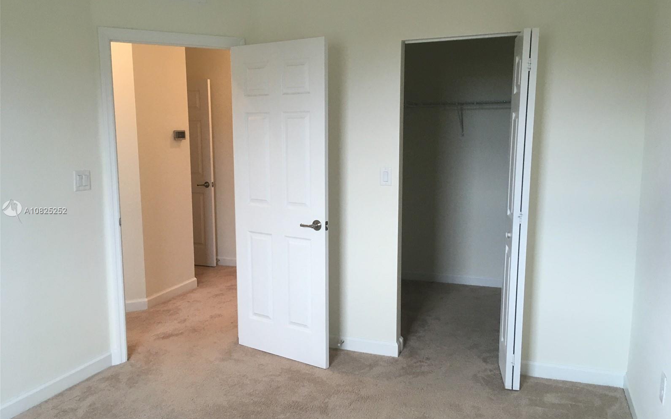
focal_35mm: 31
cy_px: 211
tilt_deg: -7.9
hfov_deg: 61.2
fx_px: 567
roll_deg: +0.5
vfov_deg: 40.6
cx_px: 338
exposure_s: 1/30
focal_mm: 4.15
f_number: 2.2
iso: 40
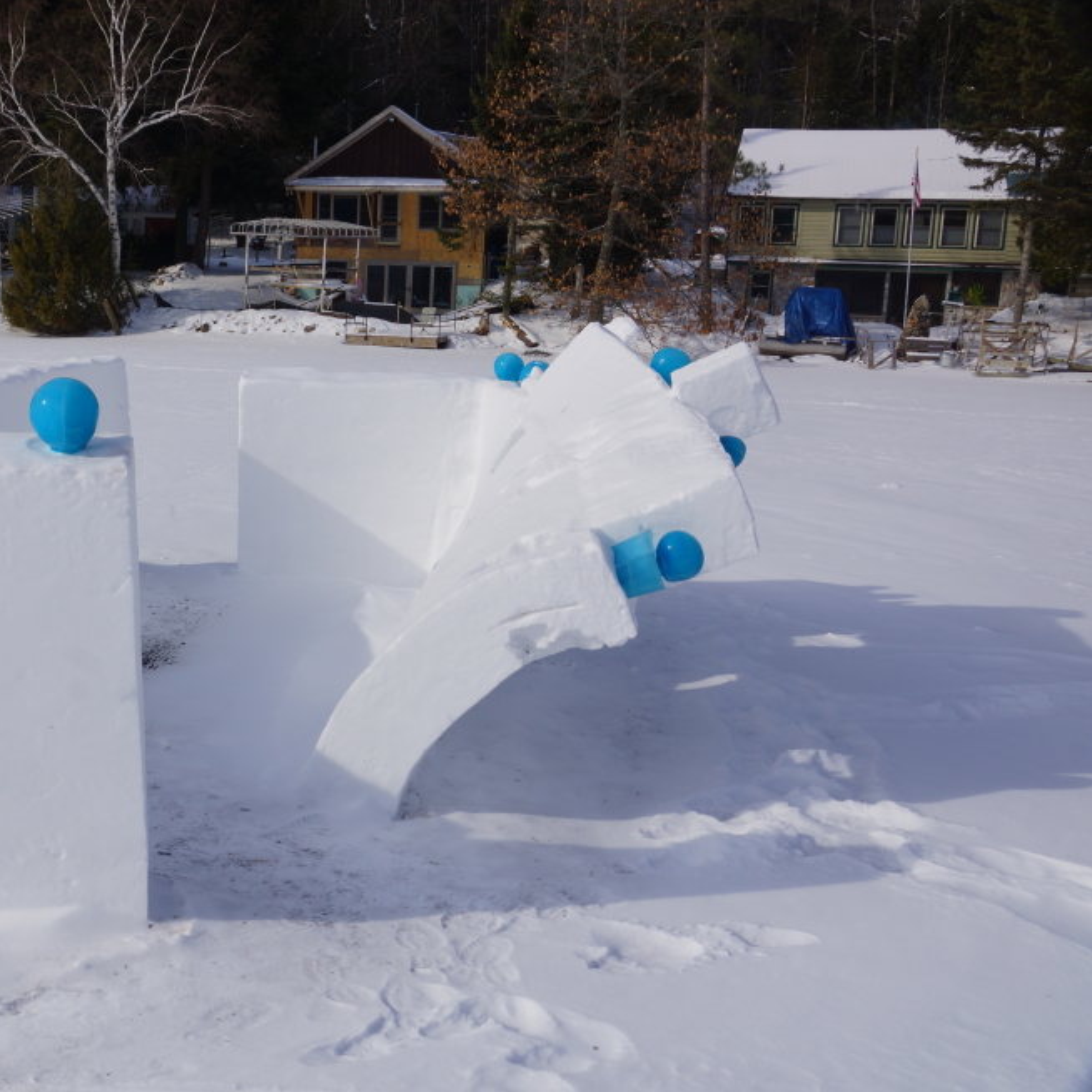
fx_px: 1392
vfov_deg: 42.8
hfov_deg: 41.5
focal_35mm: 39
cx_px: 260
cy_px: 541
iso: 100
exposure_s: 1/100
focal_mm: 20
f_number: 13
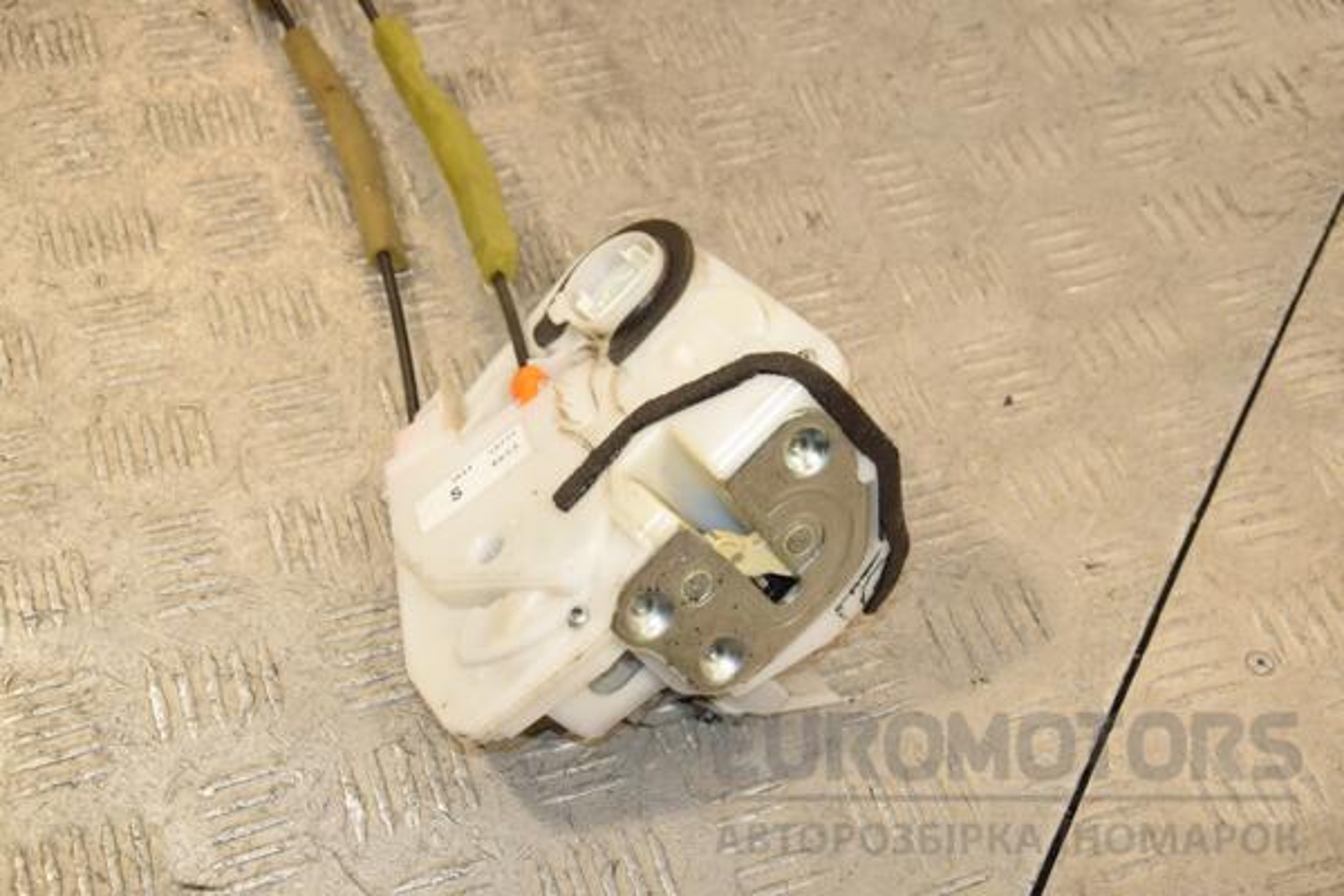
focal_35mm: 60
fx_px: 2240
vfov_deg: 22.6
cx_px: 672
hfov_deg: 33.4
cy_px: 448
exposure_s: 1/200
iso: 800
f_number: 7.1
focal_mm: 40
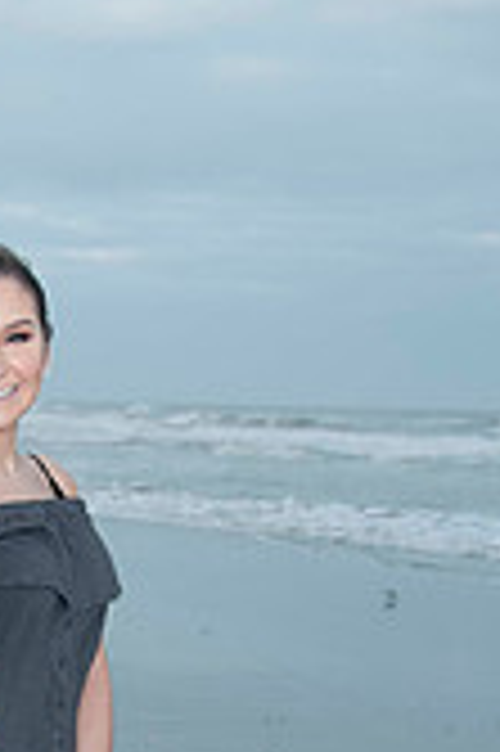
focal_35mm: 117
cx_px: -79
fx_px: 2442
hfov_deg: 11.5
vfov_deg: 17.2
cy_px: 711
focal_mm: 29
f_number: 5.6
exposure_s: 1/125
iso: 100
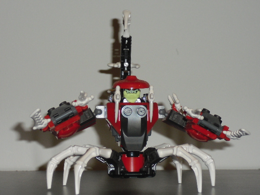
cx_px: 130
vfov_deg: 14.1
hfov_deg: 18.7
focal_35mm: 105
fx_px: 789
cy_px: 98
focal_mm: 18.9
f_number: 5.6
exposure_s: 1/60
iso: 200
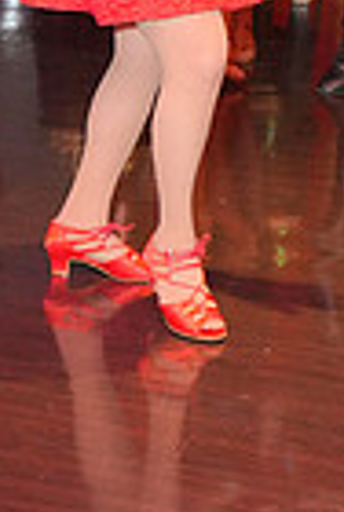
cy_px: -187
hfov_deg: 10.6
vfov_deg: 15.1
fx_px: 1826
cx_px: 371
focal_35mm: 128
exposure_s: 1/200
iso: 4000
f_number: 4
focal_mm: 31
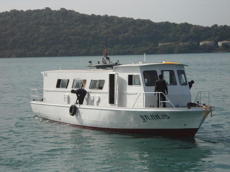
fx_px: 698
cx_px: 115
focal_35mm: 105
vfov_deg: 14.1
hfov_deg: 18.7
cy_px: 86
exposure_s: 1/640
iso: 80
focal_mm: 18.8
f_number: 5.9
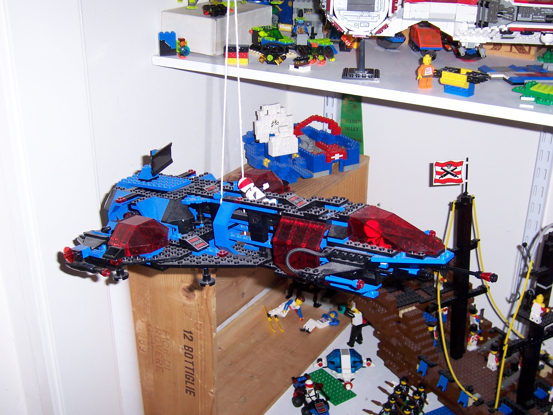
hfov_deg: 42.1
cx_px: 276
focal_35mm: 45
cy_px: 208
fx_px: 719
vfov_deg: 32.2
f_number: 3.2
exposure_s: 1/60
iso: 80
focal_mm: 7.7
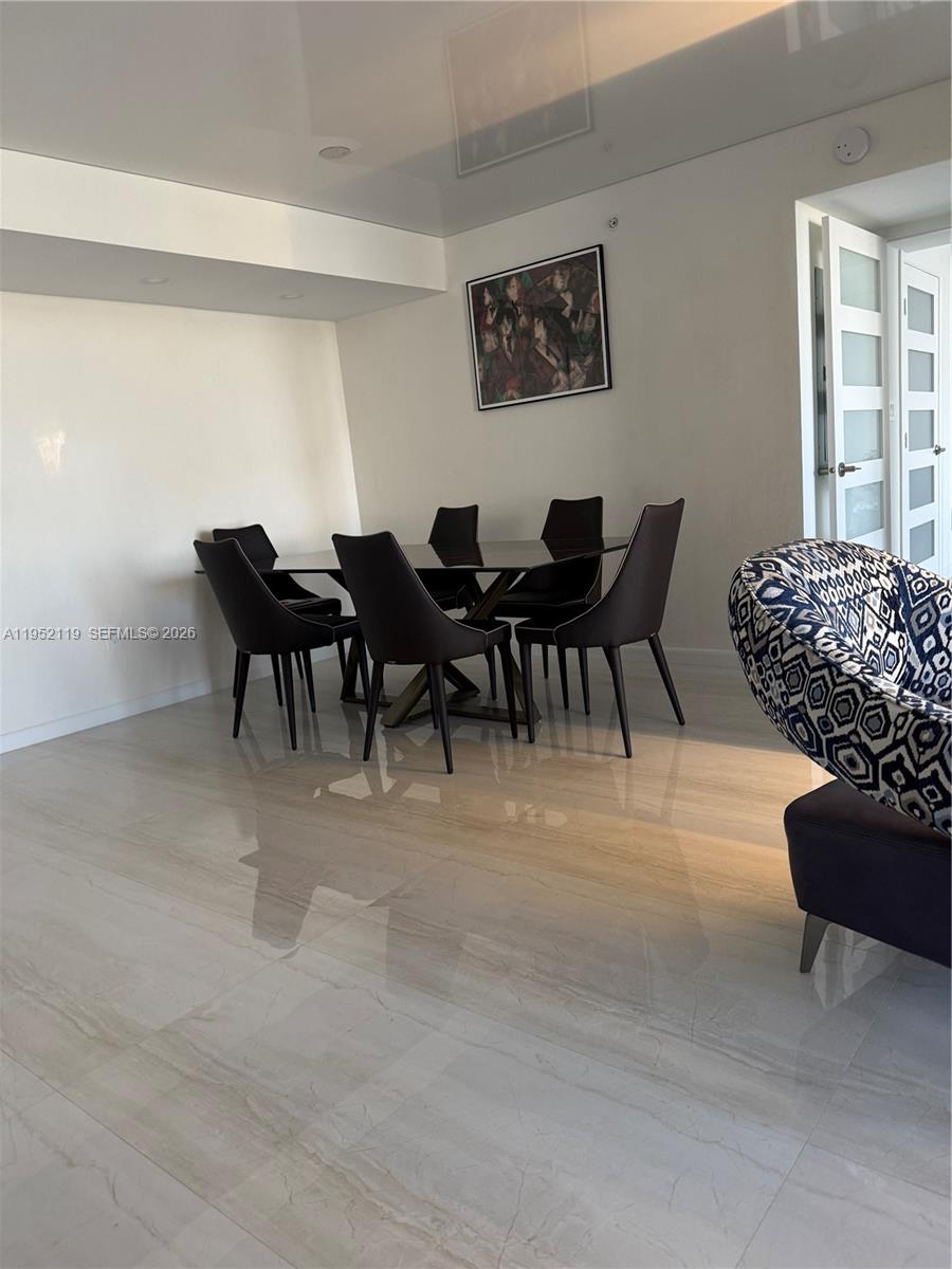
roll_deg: +4.9
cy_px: 634
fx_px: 880
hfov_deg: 56.8
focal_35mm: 24
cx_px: 476
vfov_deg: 71.6
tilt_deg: -8.8
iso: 200
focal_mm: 6.76
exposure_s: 1/76
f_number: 1.78
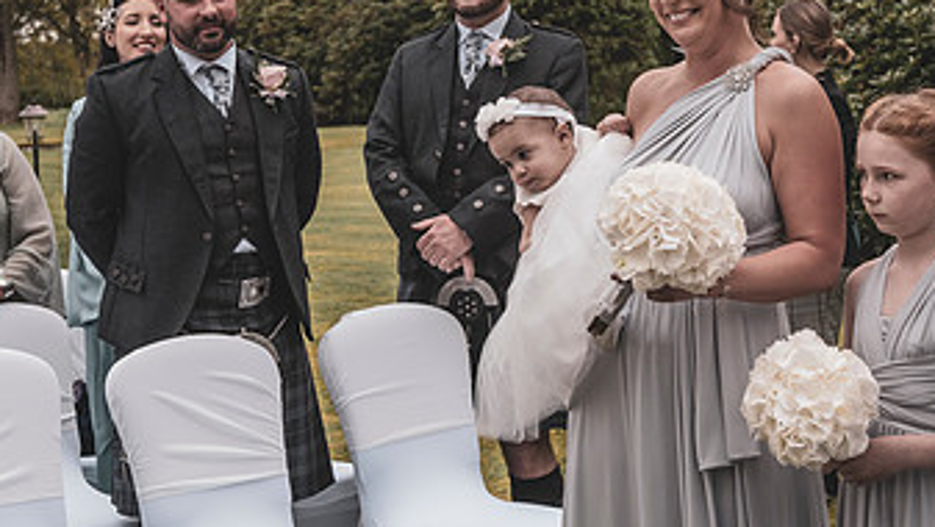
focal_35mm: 98
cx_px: 596
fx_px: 2431
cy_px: 99
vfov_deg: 12.3
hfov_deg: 21.7
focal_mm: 50
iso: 500
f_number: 5.6
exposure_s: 1/1000
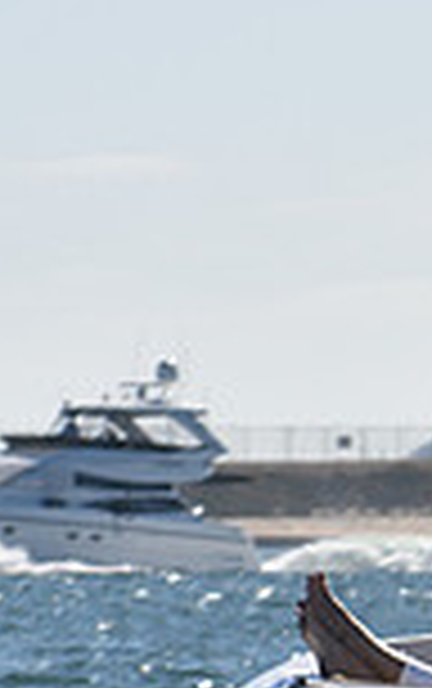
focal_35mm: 869
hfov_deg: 1.5
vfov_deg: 2.4
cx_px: 932
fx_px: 16324
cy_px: 600
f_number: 9
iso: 100
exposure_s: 1/640
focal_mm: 150
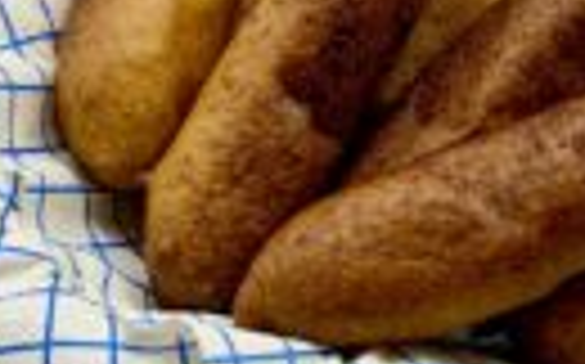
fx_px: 1290
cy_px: -36
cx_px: 410
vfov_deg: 15.6
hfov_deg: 25.4
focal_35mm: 81
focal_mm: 4.25
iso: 100
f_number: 1.8
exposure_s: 1/63
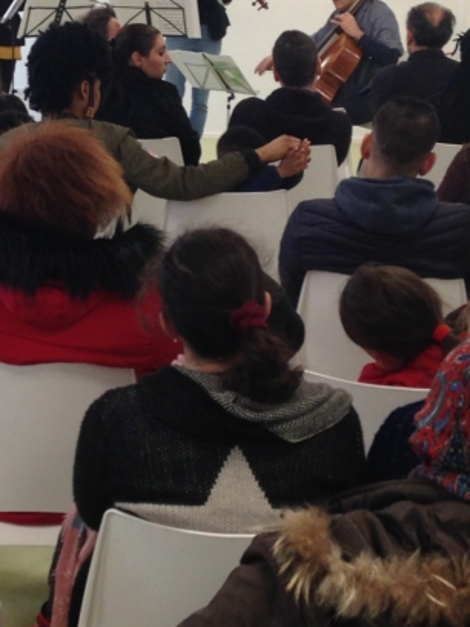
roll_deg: -0.1
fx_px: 1756
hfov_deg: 15.0
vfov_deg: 20.1
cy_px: 166
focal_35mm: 97
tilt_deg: -9.9
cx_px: 18
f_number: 2.4
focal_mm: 4.12
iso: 64
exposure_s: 1/60
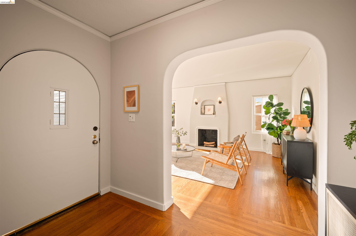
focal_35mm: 15
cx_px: 178
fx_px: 148
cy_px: 118
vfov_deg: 77.2
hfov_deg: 100.4
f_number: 10
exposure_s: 1/6
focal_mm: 15
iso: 250
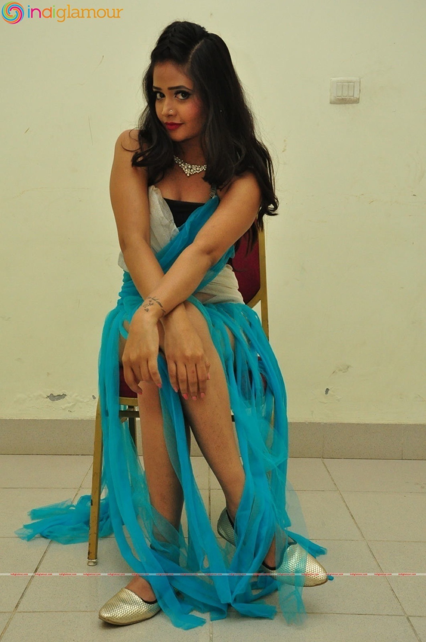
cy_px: 321
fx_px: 801
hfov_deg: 29.8
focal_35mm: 45
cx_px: 213
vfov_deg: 43.7
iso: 1600
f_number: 8
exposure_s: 1/125
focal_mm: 30
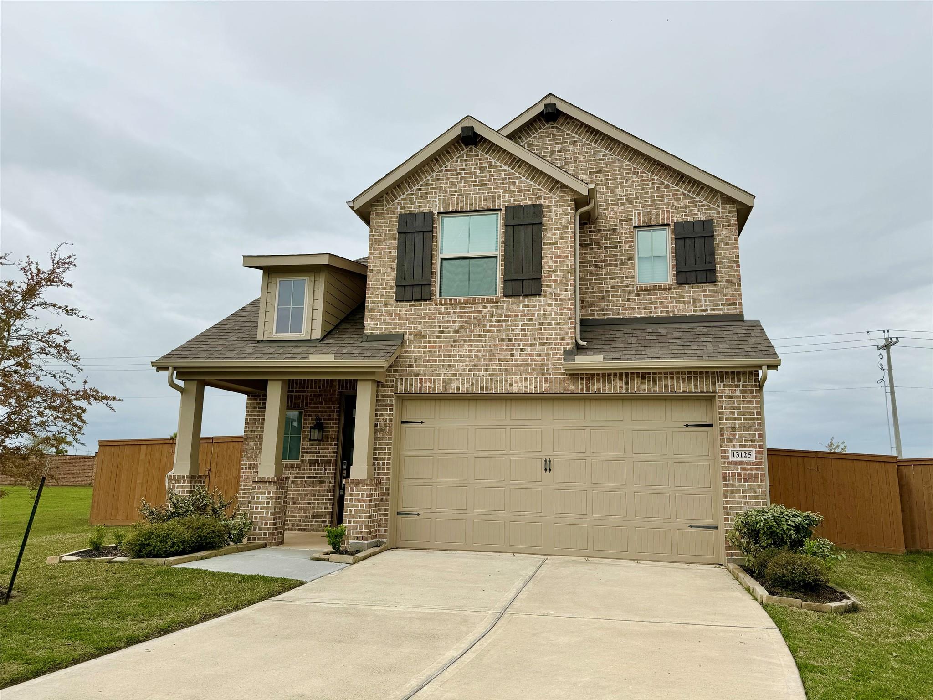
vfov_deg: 56.8
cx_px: 466
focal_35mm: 24
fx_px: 647
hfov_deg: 71.6
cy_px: 350
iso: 80
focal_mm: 6.76
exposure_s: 1/10417
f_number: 1.78
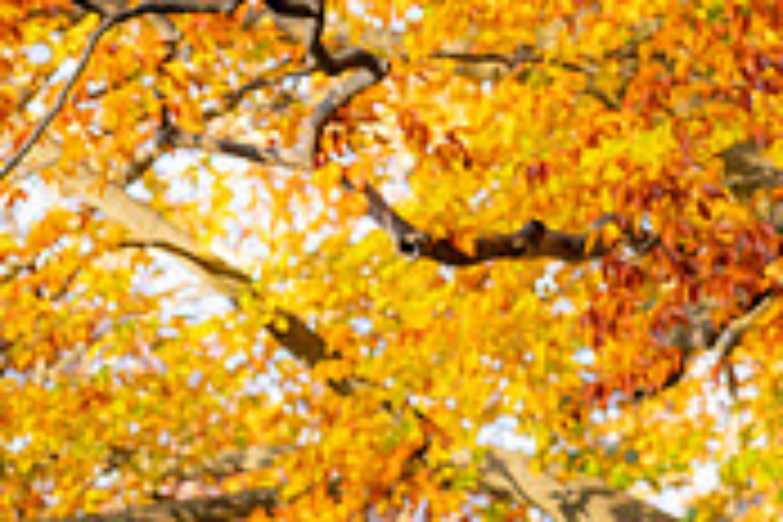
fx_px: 2806
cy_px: -392
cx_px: 648
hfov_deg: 15.8
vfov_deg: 10.1
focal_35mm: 129
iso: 800
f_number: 4.5
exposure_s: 1/500
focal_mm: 50
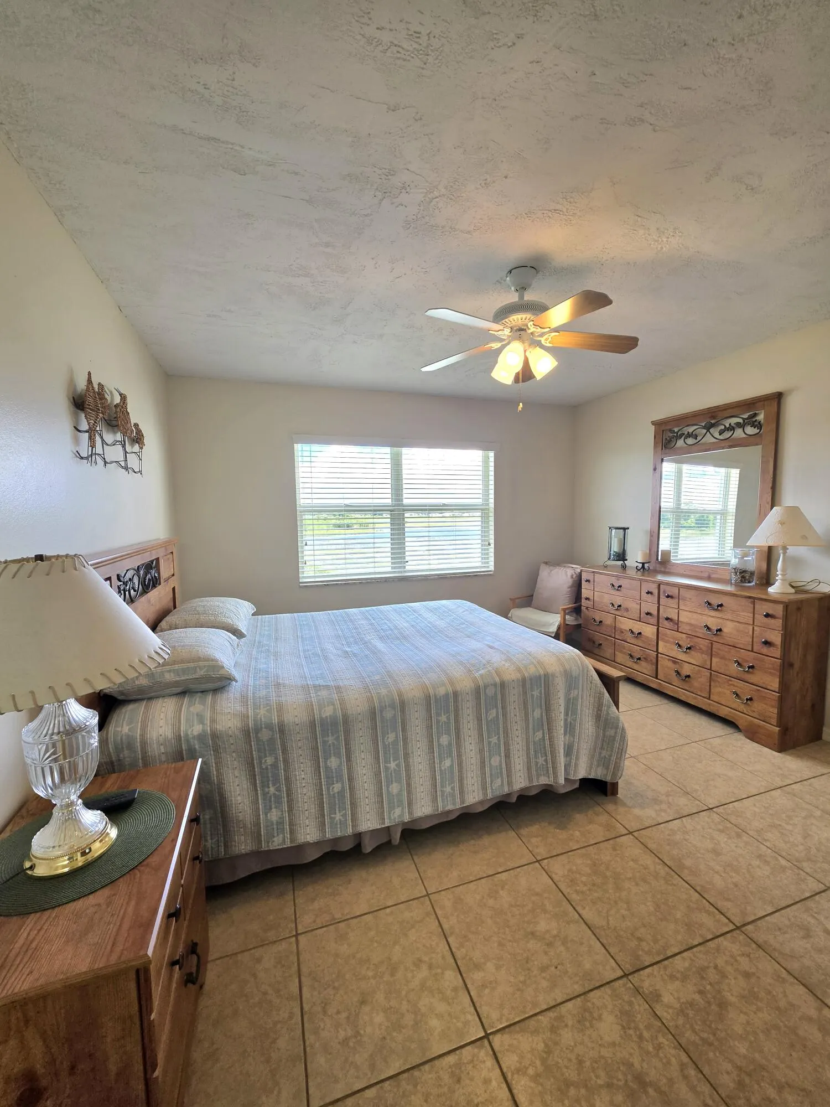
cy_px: 554
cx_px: 415
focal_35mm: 13
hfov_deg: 89.9
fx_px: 416
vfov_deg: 106.2
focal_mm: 2.2
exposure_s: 1/120
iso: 32
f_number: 1.9
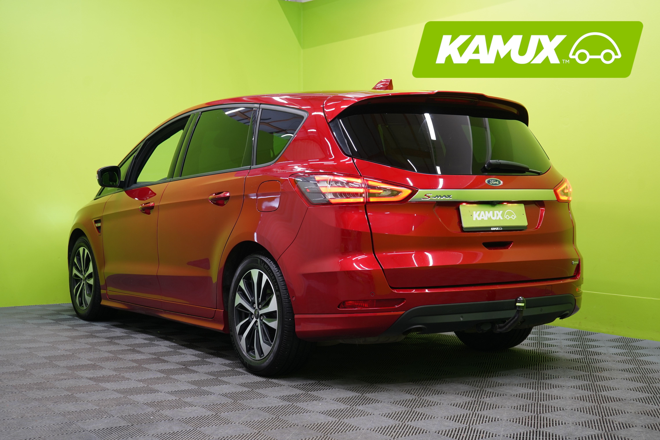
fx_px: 935
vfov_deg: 26.5
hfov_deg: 38.9
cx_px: 330
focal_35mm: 51
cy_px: 220
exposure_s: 1/25
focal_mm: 51
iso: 400
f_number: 5
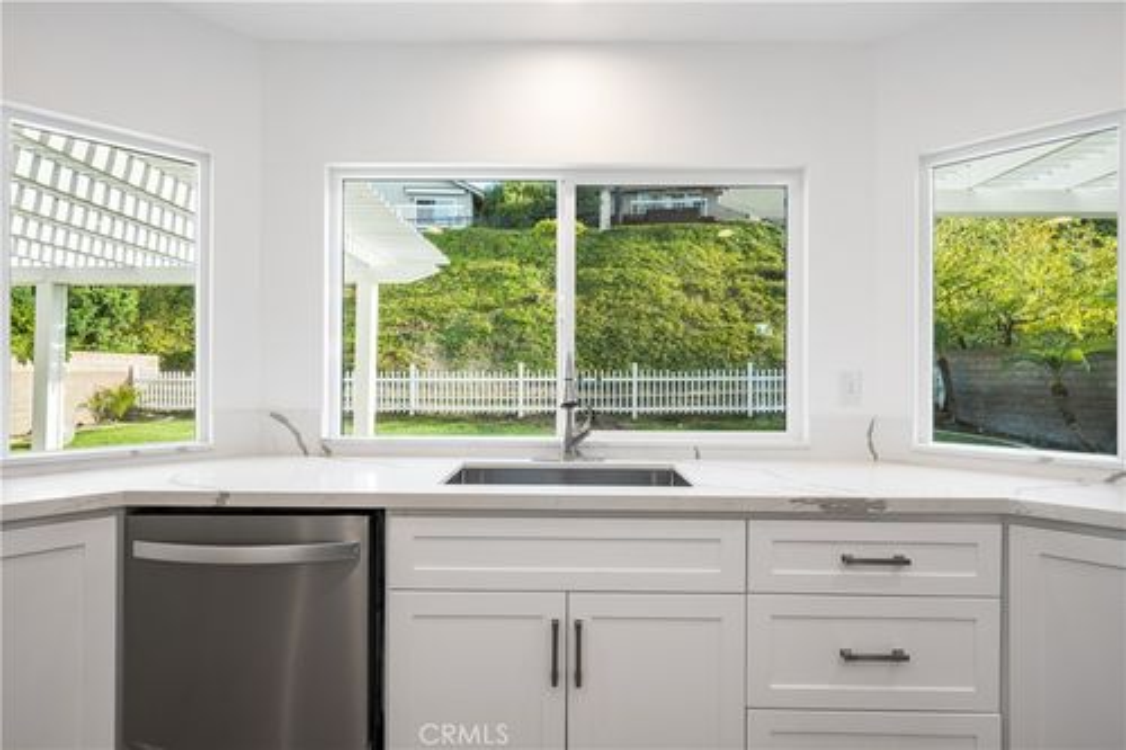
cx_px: 563
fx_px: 563
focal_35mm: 18
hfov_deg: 90.0
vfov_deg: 67.3
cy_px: 375
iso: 100
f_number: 6.3
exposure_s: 1/30
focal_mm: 18
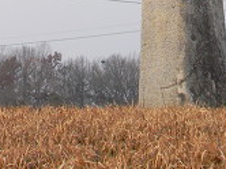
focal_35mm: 152
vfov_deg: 9.4
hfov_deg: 13.0
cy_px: -115
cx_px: 178
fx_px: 991
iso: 80
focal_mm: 6.4
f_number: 3.7
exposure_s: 1/510
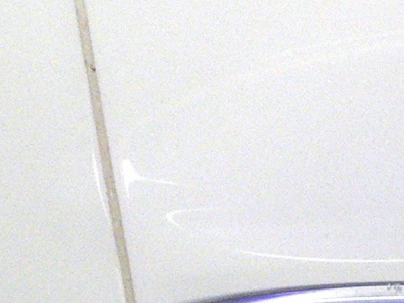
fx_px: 1809
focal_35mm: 155
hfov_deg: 12.5
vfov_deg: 9.5
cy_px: 304
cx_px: 431
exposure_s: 1/100
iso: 400
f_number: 2.8
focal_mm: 6
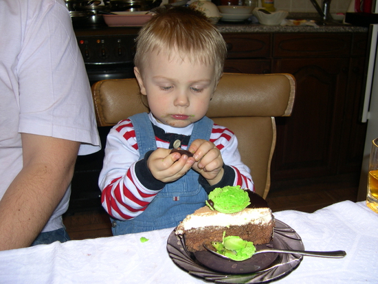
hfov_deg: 49.0
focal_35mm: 38
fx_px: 415
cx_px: 189
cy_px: 142
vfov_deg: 37.7
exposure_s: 1/60
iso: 100
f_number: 2.8
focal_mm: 8
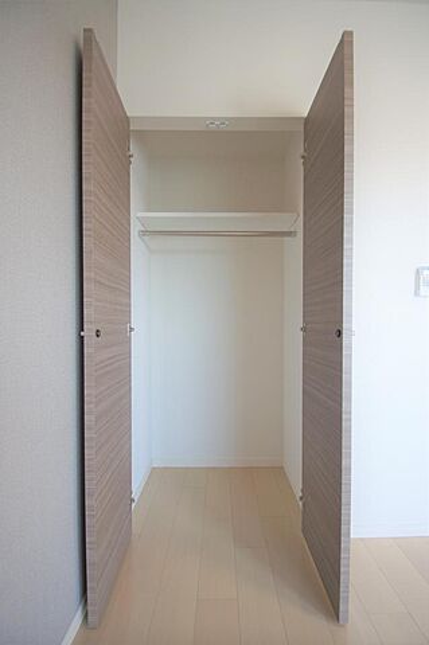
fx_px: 269
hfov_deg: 77.2
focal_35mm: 15
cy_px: 322
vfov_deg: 100.4
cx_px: 214
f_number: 4
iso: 100
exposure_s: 1/40
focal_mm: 10
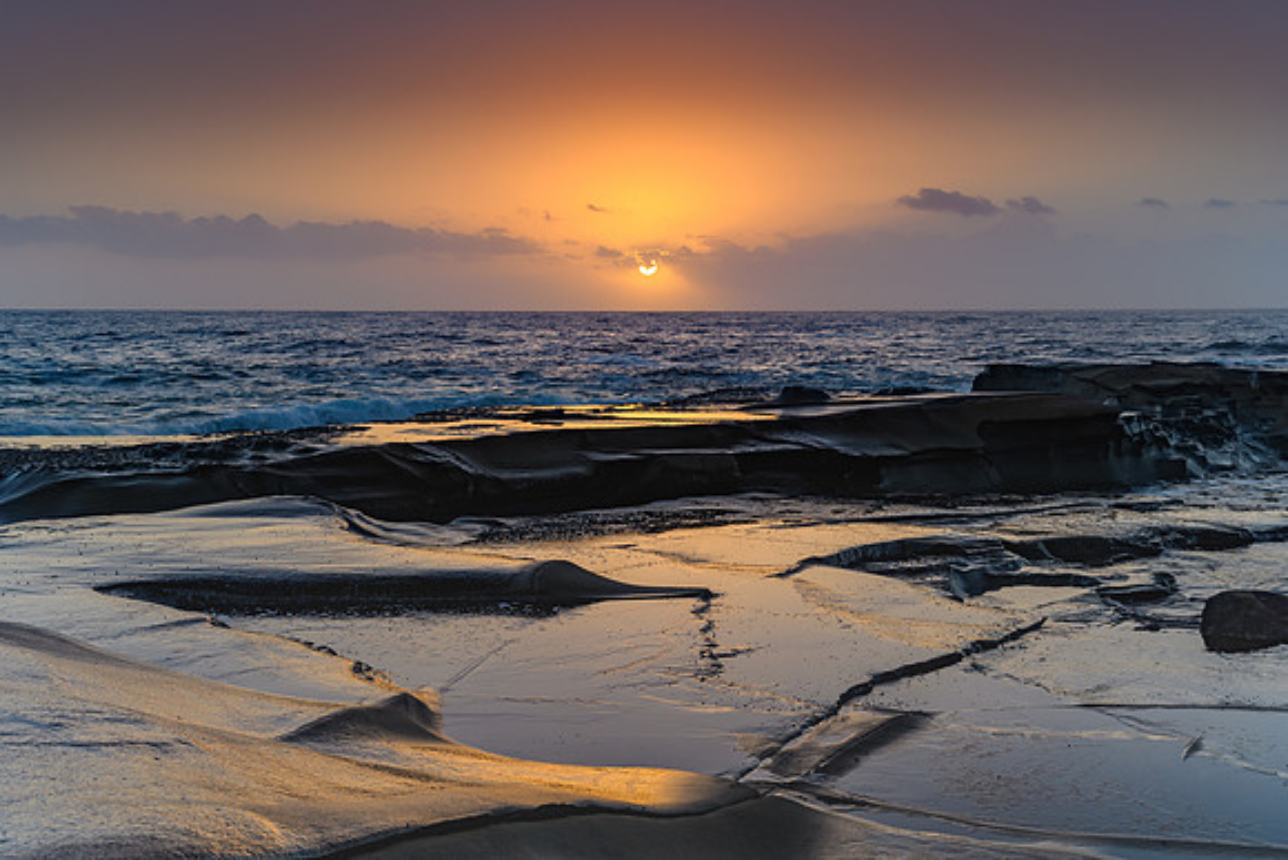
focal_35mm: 49
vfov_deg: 27.4
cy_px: 430
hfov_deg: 40.2
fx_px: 1761
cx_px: 644
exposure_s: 1/10
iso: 50
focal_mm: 32
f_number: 5
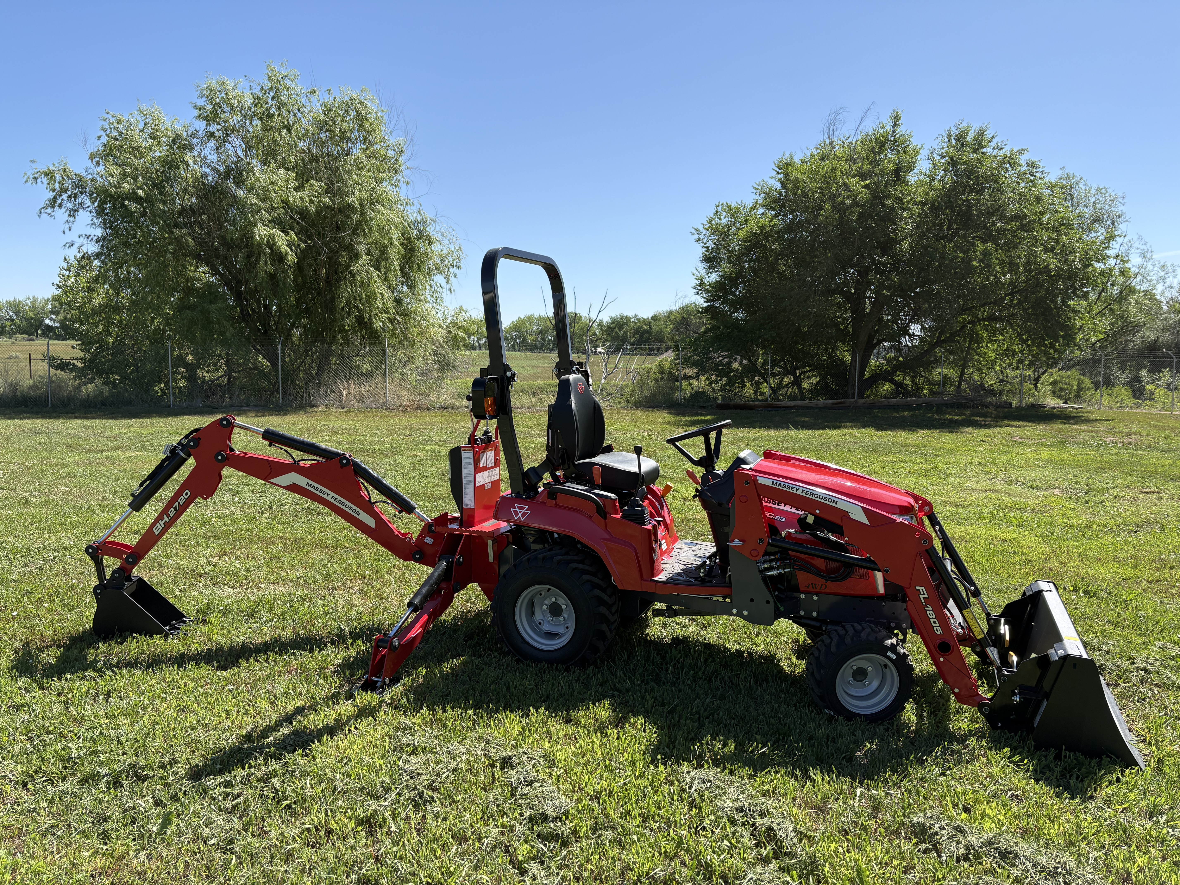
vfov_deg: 53.1
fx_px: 886
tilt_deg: -6.1
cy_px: 442
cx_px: 590
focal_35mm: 26
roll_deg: +0.1
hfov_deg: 67.3
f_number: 1.6
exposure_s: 1/2075
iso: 50
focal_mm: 5.96
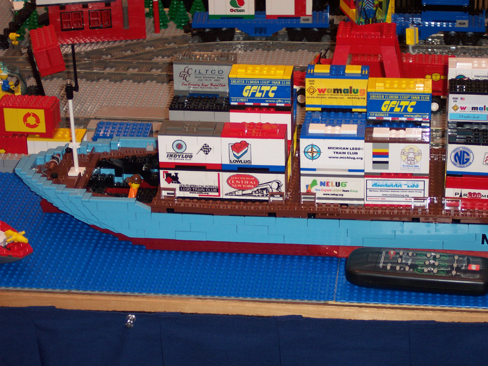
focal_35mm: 101
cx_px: 244
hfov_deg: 19.5
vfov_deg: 14.6
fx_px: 1423
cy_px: 183
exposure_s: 1/60
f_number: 4.8
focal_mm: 21.3
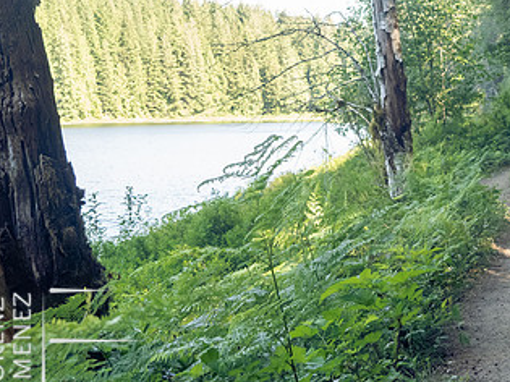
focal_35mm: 70
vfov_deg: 20.9
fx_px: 1031
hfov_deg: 27.1
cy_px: 112
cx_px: 429
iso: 2000
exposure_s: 1/1000
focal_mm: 19
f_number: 3.2
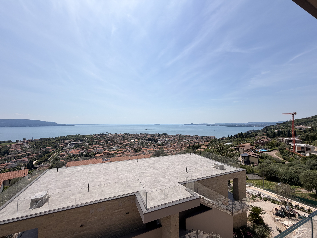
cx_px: 158
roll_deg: -0.9
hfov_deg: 102.1
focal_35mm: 14
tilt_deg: +1.9
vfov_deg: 85.7
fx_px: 128
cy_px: 119
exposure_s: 1/1656
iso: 20
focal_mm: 2.22
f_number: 2.2
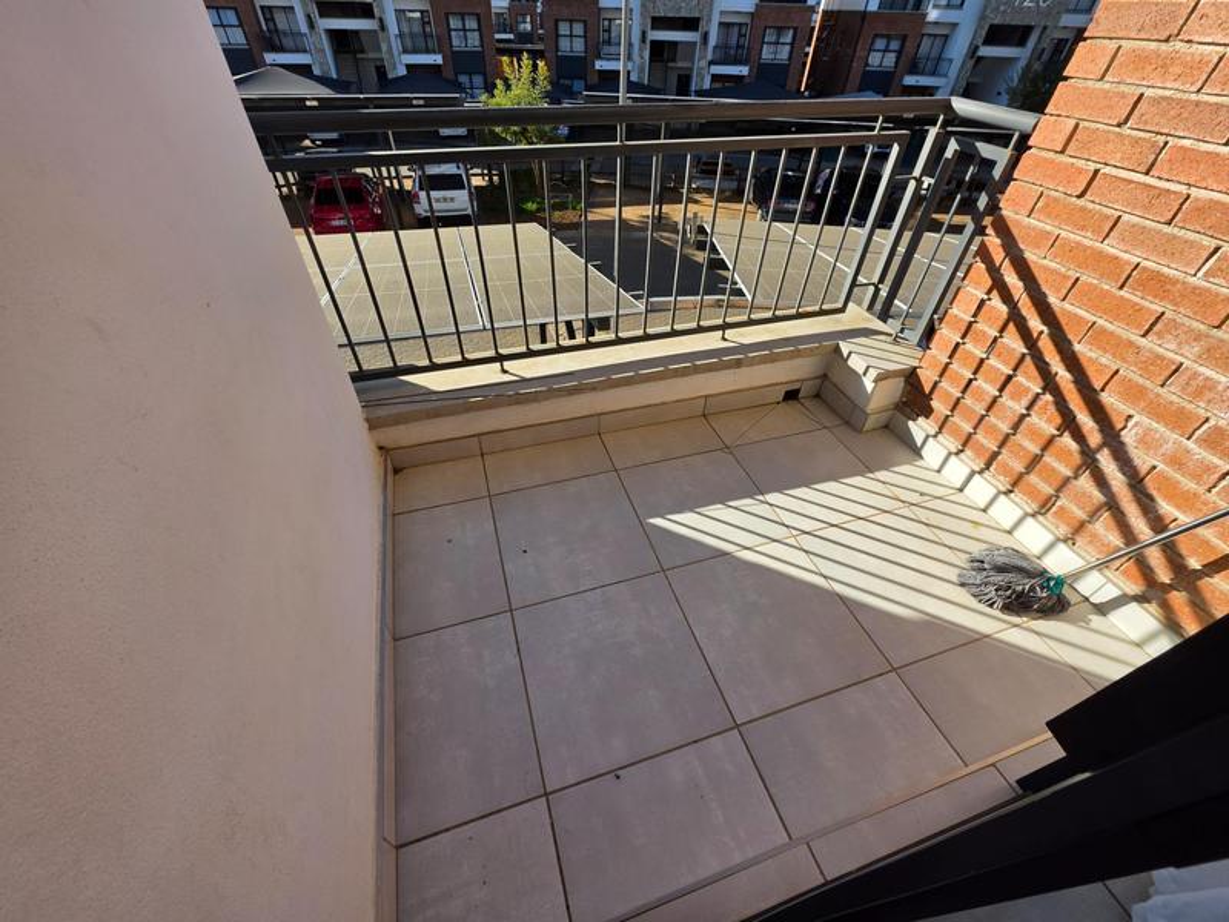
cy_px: 461
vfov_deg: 89.9
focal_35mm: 13
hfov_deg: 106.2
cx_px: 614
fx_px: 462
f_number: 1.9
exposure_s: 1/932
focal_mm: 2.2
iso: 32
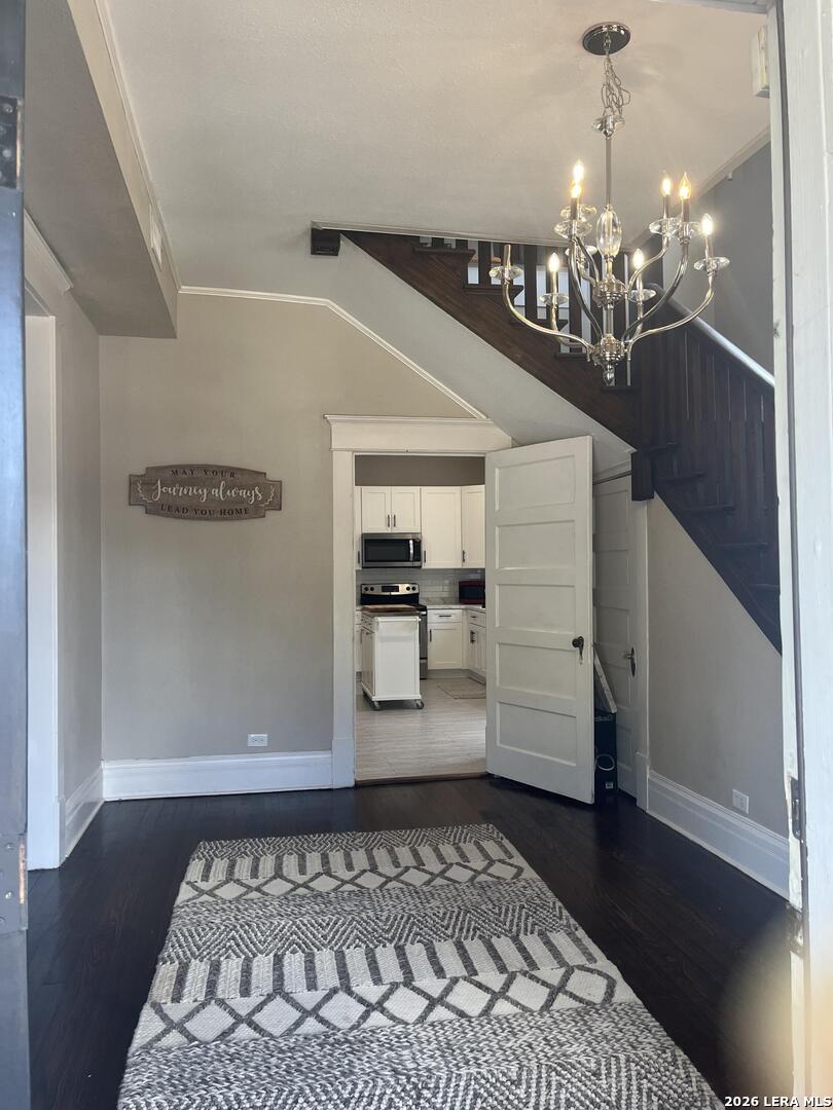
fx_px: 834
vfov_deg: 67.3
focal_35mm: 26
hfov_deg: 53.1
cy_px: 555
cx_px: 416
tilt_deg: -1.1
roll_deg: +1.3
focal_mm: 5.1
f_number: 1.6
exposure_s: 1/120
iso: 80
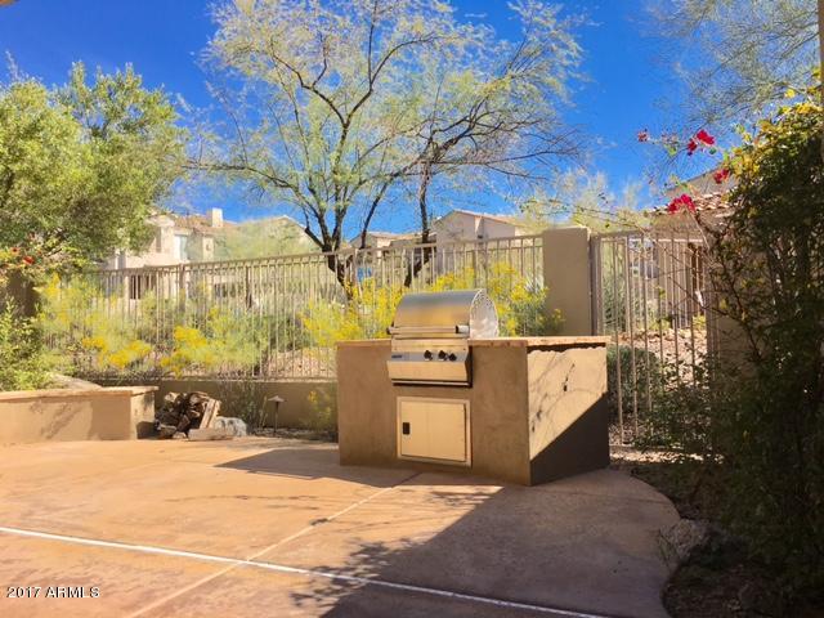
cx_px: 412
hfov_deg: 61.7
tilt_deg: +3.4
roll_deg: +0.5
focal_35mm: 29
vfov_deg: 48.2
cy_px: 309
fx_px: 690
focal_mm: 4.15
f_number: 2.2
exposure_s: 1/1282
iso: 25
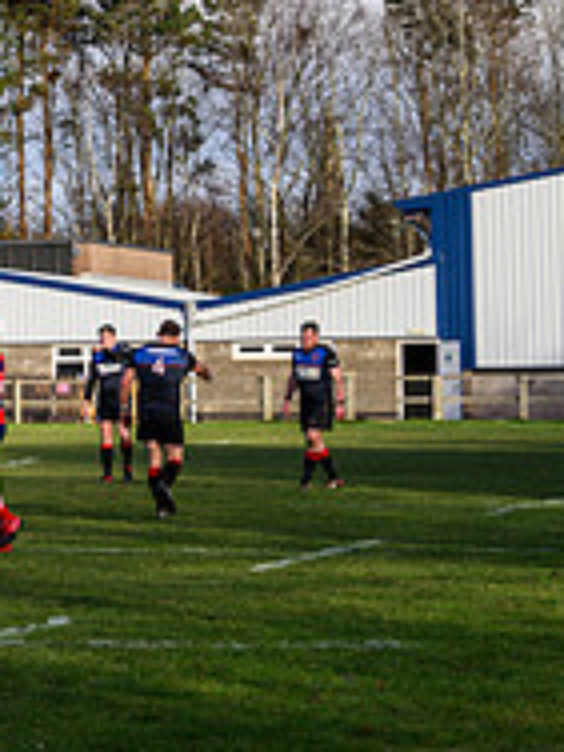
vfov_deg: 9.5
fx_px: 4519
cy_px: 34
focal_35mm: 208
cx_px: -560
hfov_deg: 6.9
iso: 80
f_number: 2.8
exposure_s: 1/800
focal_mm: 70
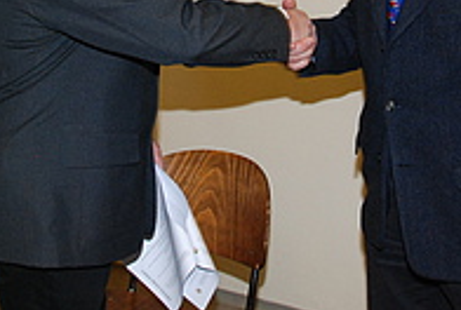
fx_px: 1028
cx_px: 281
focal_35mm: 80
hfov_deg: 25.2
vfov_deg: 16.7
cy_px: -25
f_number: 7.1
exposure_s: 1/60
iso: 800
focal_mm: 22
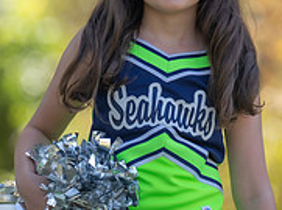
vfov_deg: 2.7
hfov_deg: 3.6
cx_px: 159
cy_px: 58
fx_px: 4520
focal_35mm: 556
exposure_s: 1/500
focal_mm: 180
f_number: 2.8
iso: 100
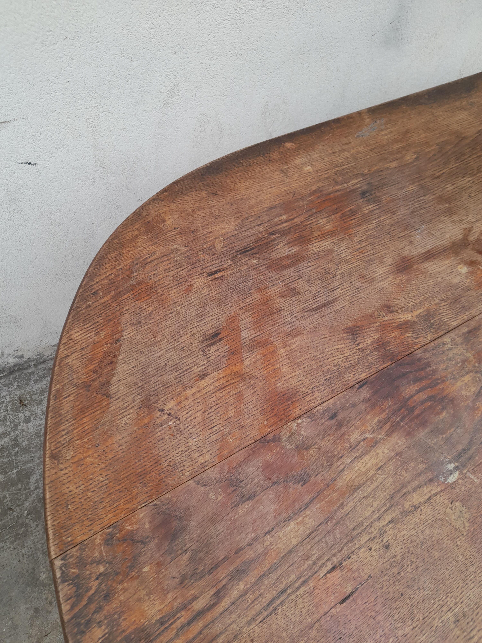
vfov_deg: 69.4
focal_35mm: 25
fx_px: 464
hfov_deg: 54.9
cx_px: 241
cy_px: 322
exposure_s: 1/100
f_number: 2
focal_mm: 4.6
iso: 25
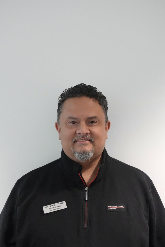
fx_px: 268
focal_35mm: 39
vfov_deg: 49.5
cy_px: 124
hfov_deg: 34.3
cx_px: 82
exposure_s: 1/200
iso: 5000
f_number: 4.5
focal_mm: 26
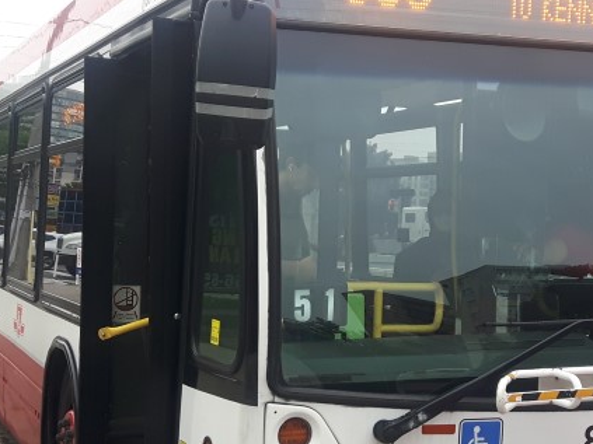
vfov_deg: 19.6
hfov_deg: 25.9
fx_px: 1284
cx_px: 366
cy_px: 290
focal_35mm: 75
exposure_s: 1/198
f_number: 1.9
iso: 40
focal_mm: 3.7
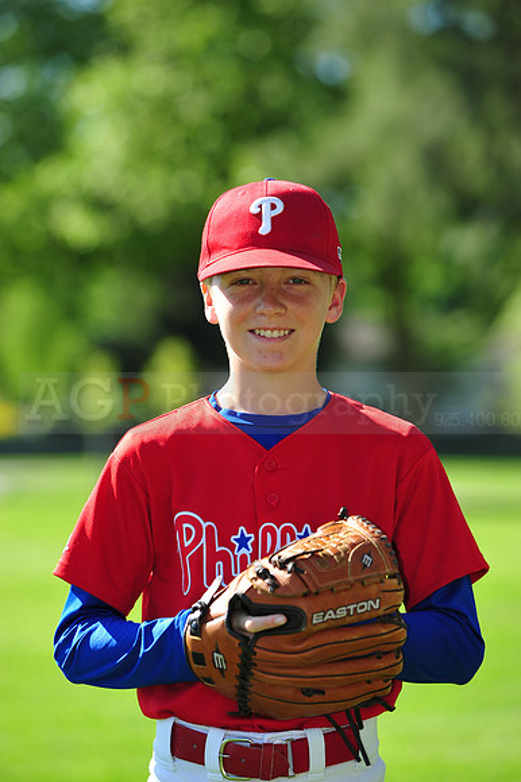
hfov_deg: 7.4
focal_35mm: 185
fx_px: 4021
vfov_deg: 11.1
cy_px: 391
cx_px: 260
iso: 200
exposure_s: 1/500
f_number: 5
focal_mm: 185
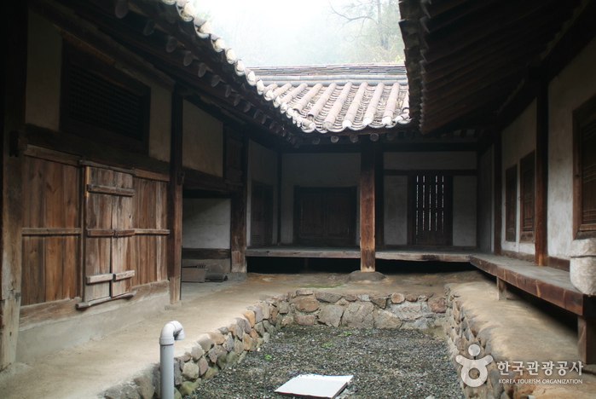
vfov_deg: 43.7
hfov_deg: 61.9
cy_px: 200
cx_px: 298
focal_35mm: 30
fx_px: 497
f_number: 2.8
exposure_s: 1/45
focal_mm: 20
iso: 100
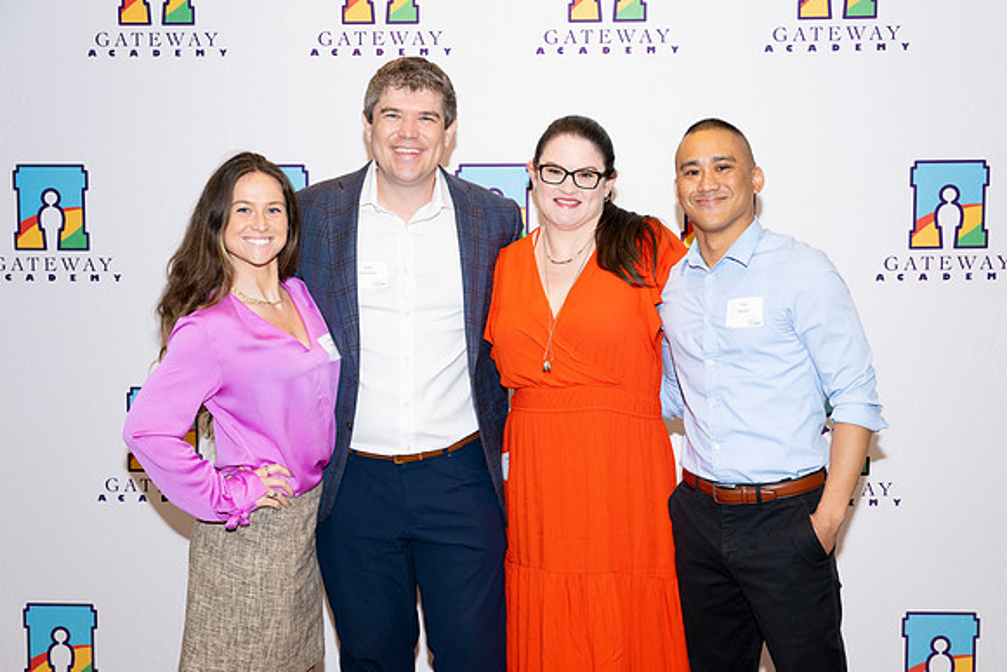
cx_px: 504
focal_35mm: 52
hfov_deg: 38.2
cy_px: 336
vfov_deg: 26.0
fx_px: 1455
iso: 800
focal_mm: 52
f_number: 5.6
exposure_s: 1/160
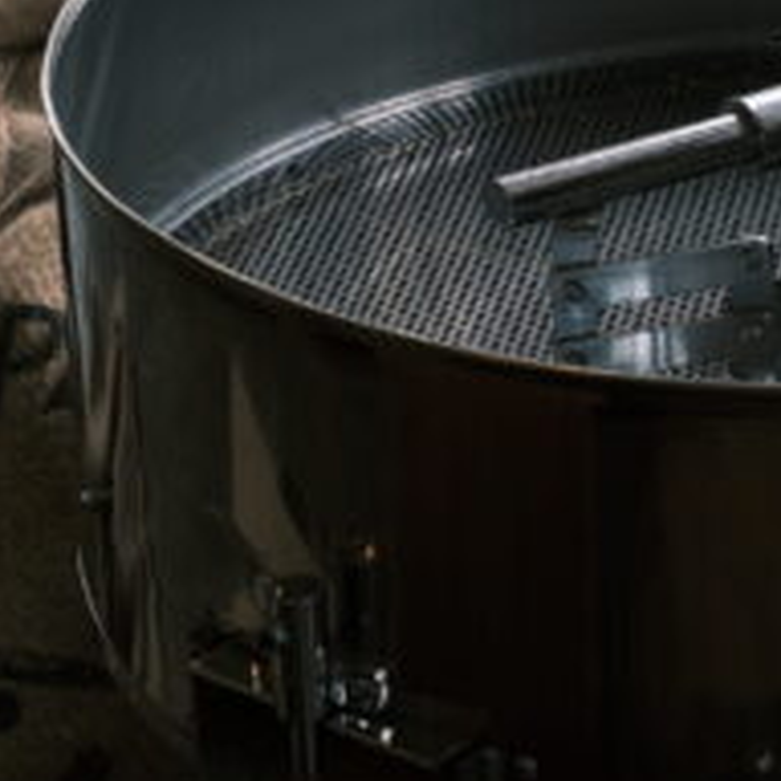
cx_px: 635
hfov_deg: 9.6
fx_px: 4620
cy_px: 8
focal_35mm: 181
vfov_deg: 9.6
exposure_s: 1/180
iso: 320
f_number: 5.6
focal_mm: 45
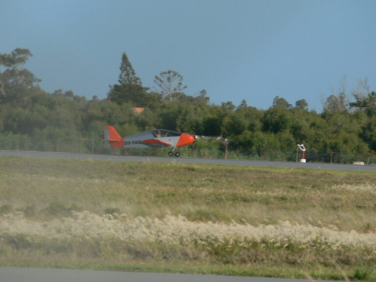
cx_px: 188
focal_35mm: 432
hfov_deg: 4.6
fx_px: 4692
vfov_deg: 3.4
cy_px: 141
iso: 80
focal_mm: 72
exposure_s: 1/400
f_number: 5
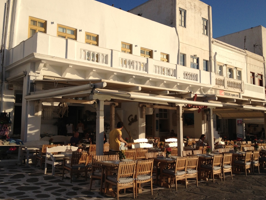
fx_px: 307
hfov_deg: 46.8
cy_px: 92
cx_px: 142
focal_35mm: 40
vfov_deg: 36.0
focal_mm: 4.28
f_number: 2.4
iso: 50
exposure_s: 1/2762
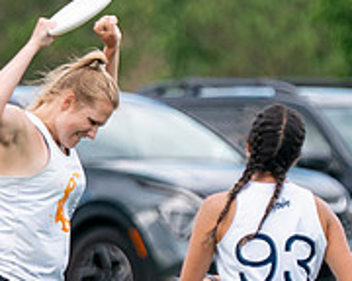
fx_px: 9762
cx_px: 99
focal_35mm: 937
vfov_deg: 1.7
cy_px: 196
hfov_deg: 2.1
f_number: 2.8
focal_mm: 200
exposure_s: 1/3200
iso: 640
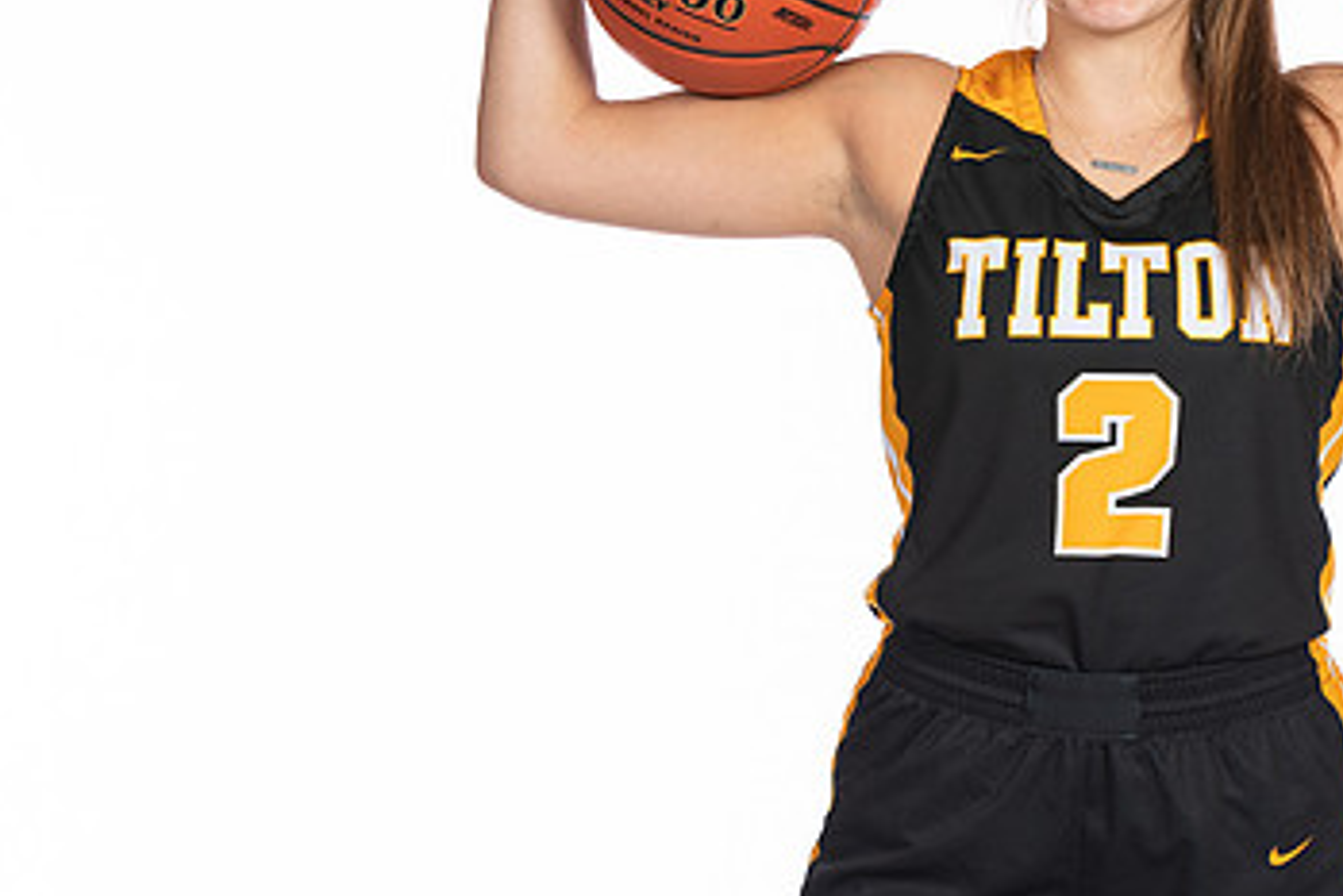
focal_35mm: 289
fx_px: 10785
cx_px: 1097
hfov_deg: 7.1
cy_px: 202
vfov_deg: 4.8
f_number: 5.6
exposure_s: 1/100
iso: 100
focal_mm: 116
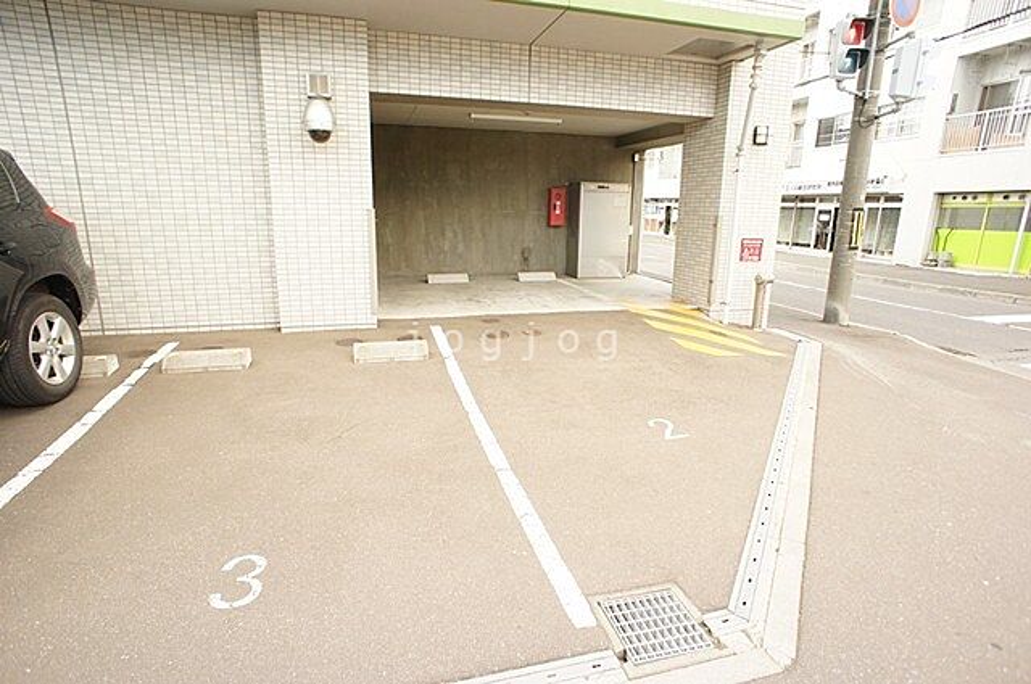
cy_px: 342
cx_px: 516
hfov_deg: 73.8
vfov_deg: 53.0
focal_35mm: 24
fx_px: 686
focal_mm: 16
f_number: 5
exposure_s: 1/80
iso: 200
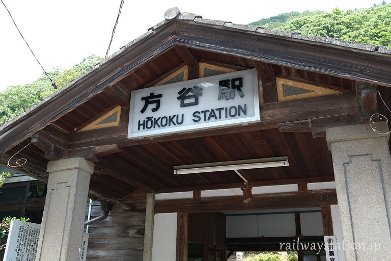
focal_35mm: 33
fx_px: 358
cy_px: 130
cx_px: 196
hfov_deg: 57.2
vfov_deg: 40.0
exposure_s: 1/40
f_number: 6.4
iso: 125
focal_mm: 21.9
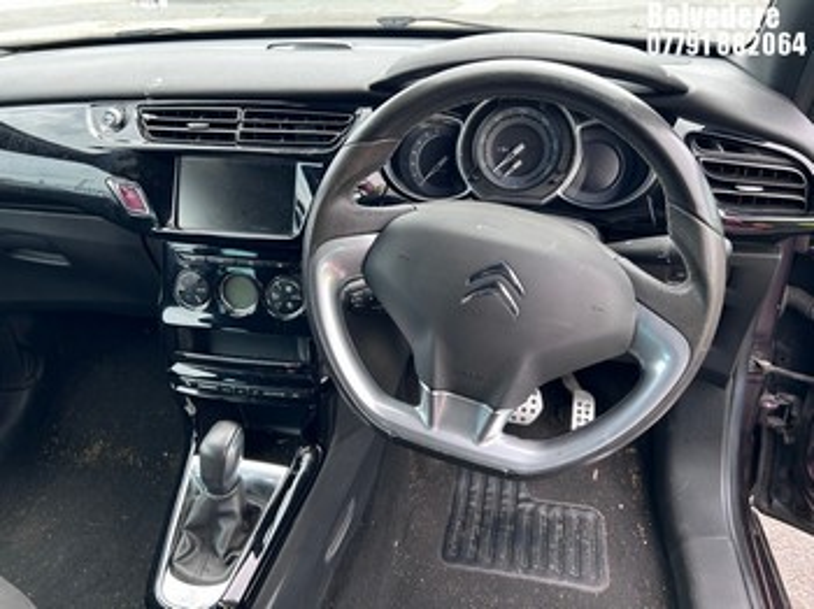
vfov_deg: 53.0
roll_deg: +0.5
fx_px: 611
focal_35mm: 26
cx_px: 407
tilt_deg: -31.4
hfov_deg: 67.3
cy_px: 304
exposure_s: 1/121
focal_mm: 5.7
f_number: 1.5
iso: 40
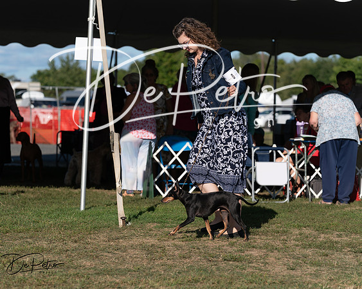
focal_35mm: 134
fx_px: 1435
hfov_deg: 14.4
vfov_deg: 11.5
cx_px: 181
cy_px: 144
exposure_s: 1/1250
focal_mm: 119
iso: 100
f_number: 4.5
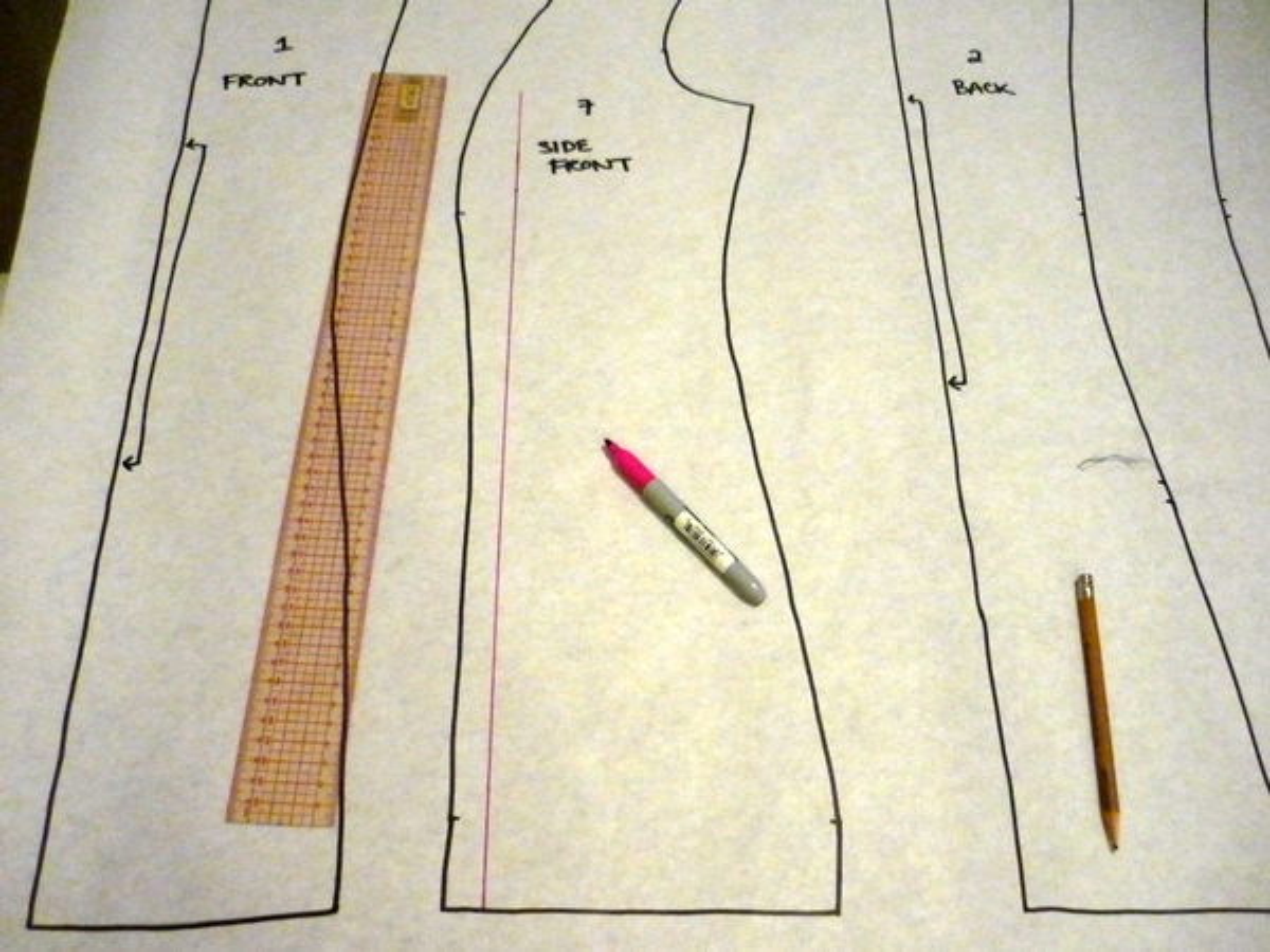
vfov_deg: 42.9
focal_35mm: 33
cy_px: 476
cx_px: 635
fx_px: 1211
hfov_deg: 55.4
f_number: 2.8
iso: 800
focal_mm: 5.5
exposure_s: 1/30
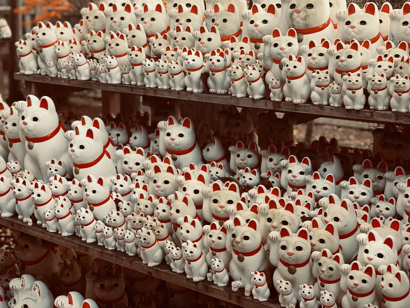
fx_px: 616
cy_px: 154
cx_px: 205
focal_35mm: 52
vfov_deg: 28.0
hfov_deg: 36.8
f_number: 2.4
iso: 125
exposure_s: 1/97
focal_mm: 6
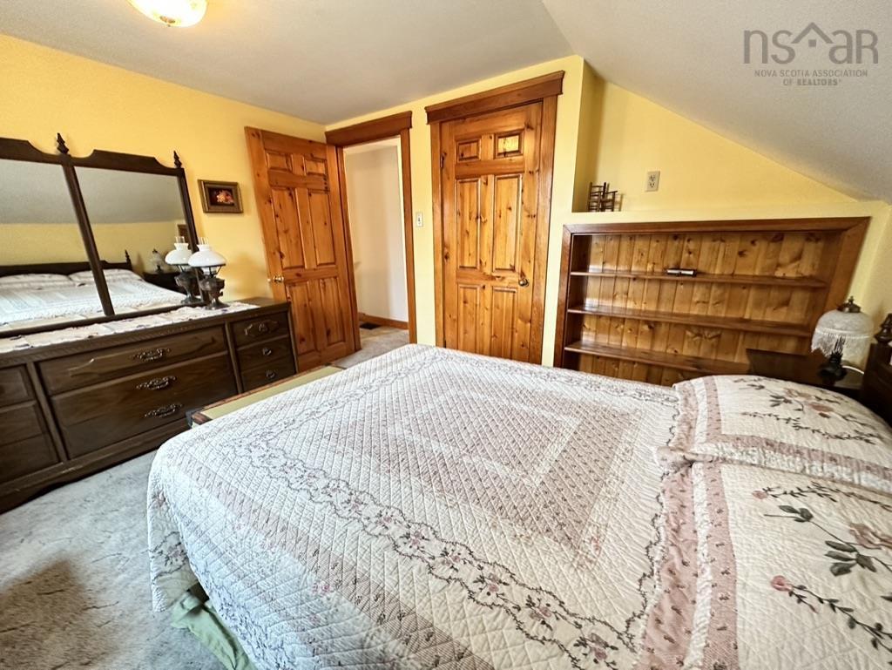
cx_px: 446
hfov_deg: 102.0
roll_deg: +1.1
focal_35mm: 14
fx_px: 361
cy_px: 335
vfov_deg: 85.7
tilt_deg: -17.0
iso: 800
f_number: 2.2
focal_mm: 2.22
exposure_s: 1/60
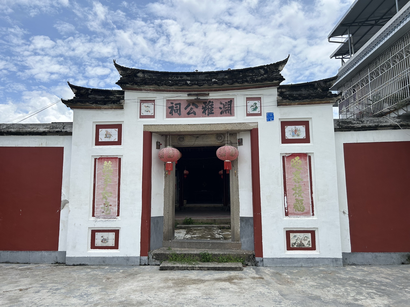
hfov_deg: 67.3
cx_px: 205
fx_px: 308
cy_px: 154
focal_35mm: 26
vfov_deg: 53.1
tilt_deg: +8.4
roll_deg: +3.1
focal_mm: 5.7
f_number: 1.5
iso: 50
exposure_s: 1/5319
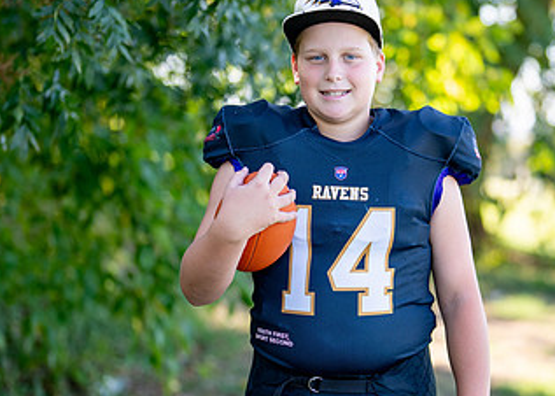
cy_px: 258
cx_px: 362
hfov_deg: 17.5
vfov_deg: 12.6
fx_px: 1796
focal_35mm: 114
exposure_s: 1/1250
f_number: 1.2
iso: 100
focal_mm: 50
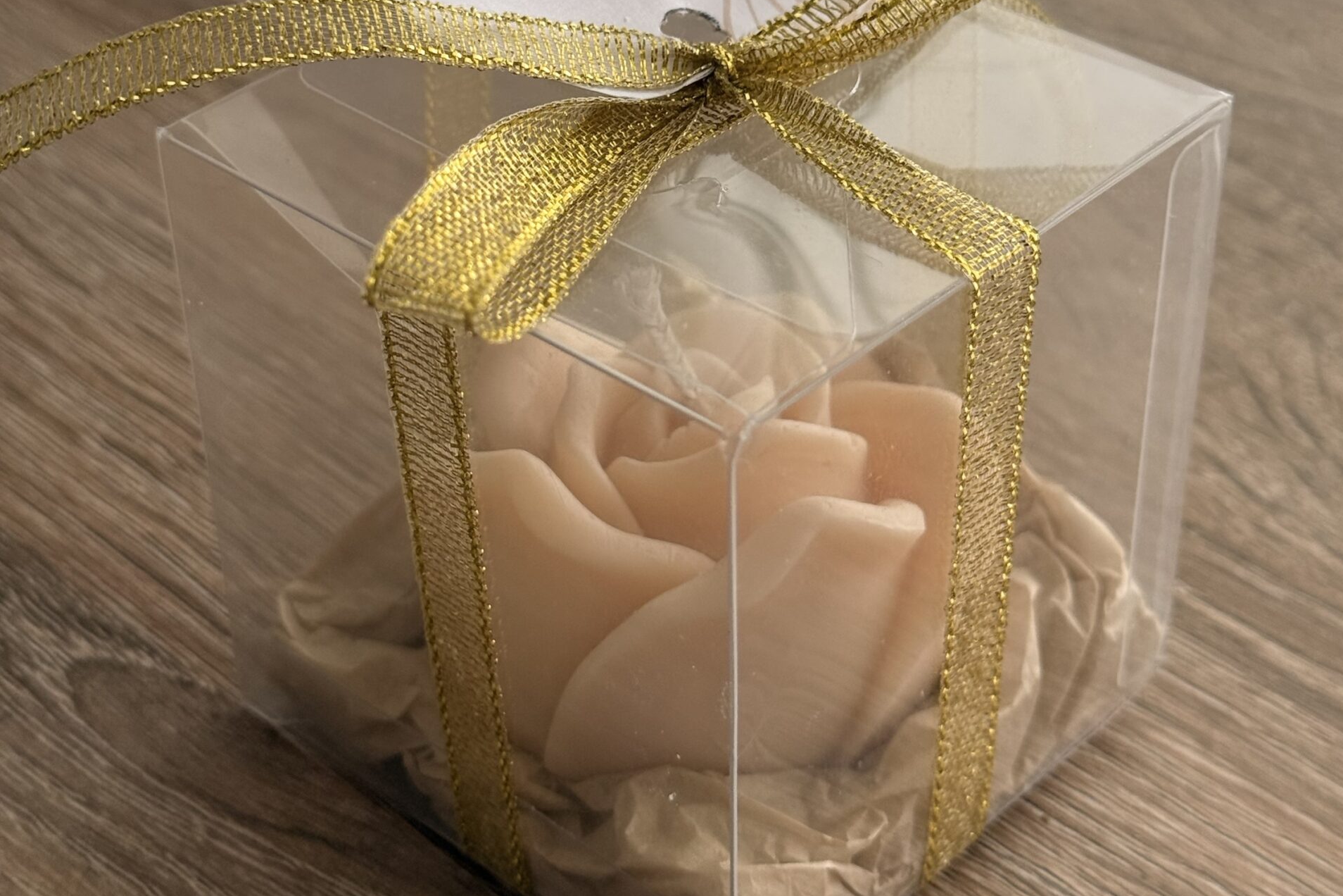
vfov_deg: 20.2
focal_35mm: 67
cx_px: 675
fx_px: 2499
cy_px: 267
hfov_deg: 30.1
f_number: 1.78
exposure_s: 1/141
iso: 80
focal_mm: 6.76
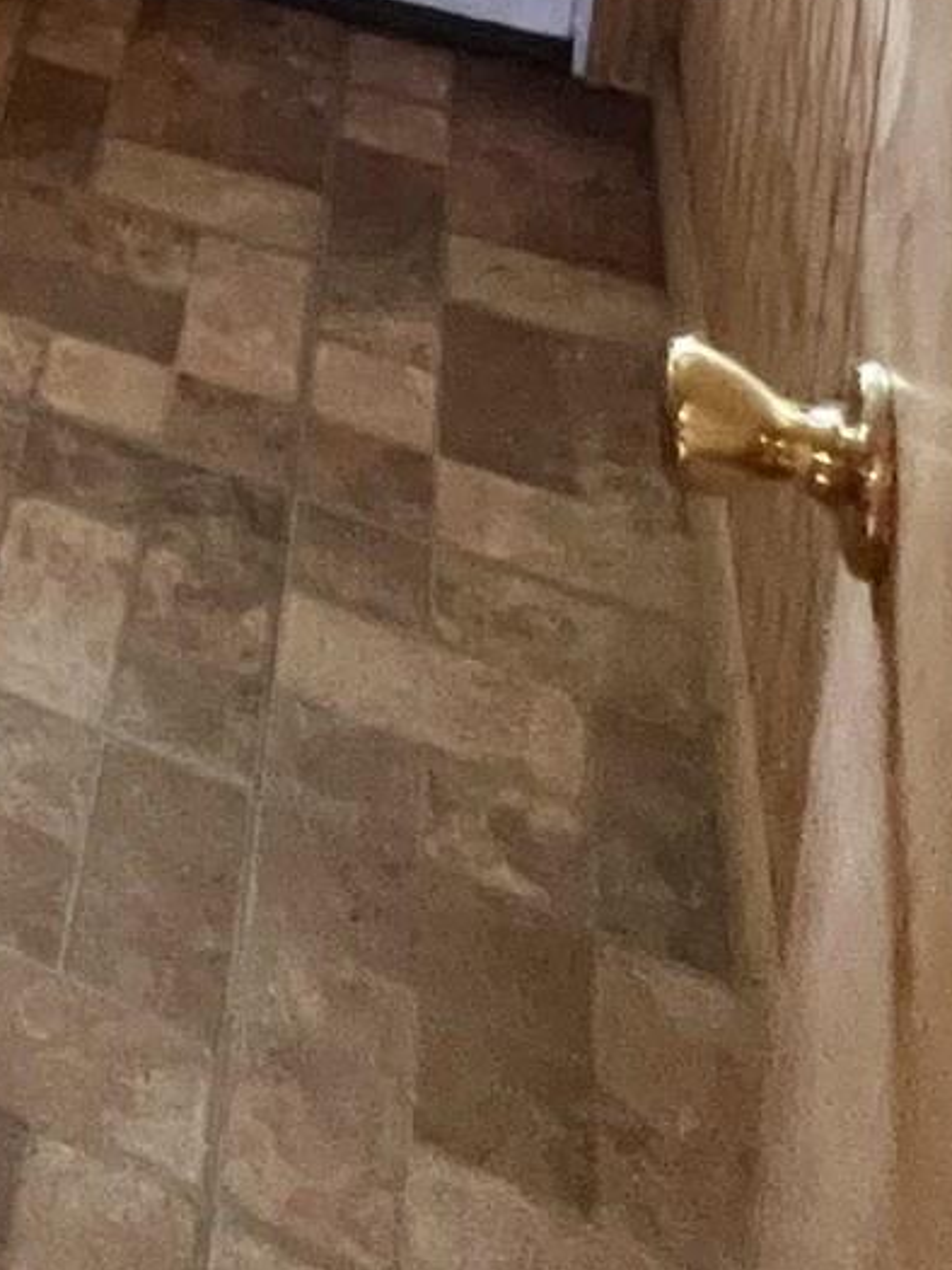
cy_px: -888
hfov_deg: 18.4
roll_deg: +3.7
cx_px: -882
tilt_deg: -10.8
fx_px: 2089
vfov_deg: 22.9
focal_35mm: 57
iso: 500
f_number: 1.8
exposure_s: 1/60
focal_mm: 1.57
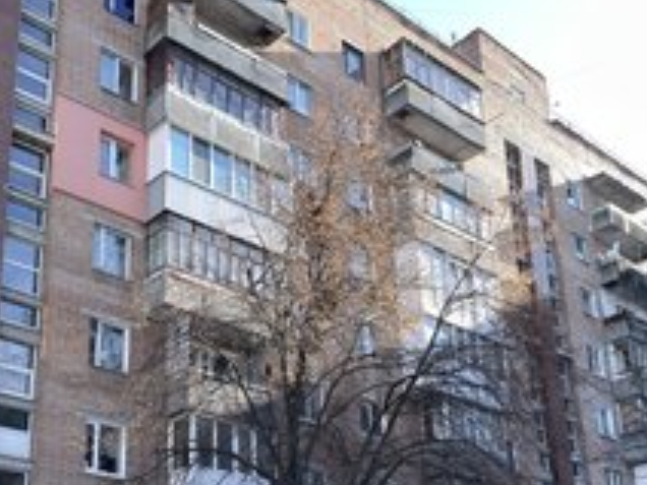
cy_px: 421
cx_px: 214
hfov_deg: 38.5
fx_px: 916
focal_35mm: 49
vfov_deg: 28.7
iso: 32
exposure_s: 1/790
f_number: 1.6
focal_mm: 4.2
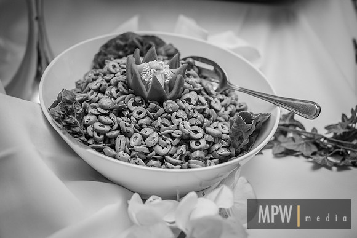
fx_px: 575
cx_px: 178
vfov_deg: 23.4
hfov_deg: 34.5
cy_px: 119
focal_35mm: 58
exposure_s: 1/125
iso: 1600
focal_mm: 58
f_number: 3.2
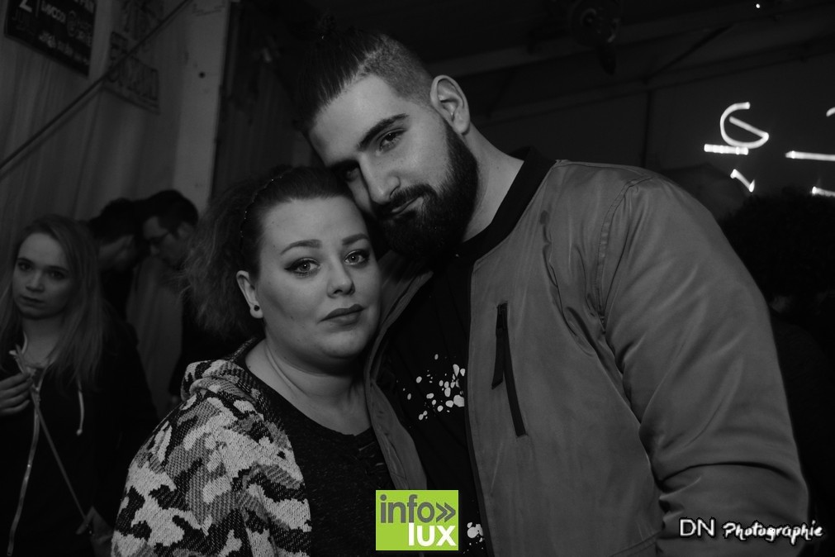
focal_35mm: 39
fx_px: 905
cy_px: 278
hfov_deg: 49.6
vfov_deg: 34.2
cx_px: 418
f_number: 4
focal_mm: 26
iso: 1600
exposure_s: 1/40
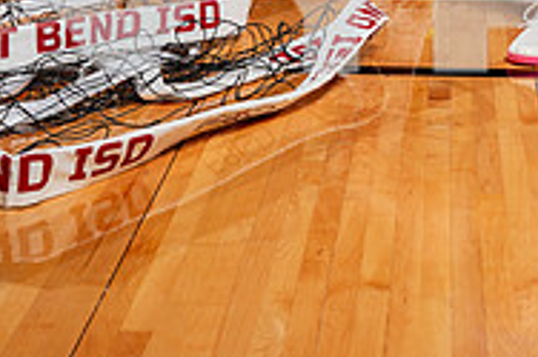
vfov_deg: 13.3
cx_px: 406
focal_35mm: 96
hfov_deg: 21.1
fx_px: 1433
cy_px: -214
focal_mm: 40
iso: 200
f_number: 5.6
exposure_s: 1/250
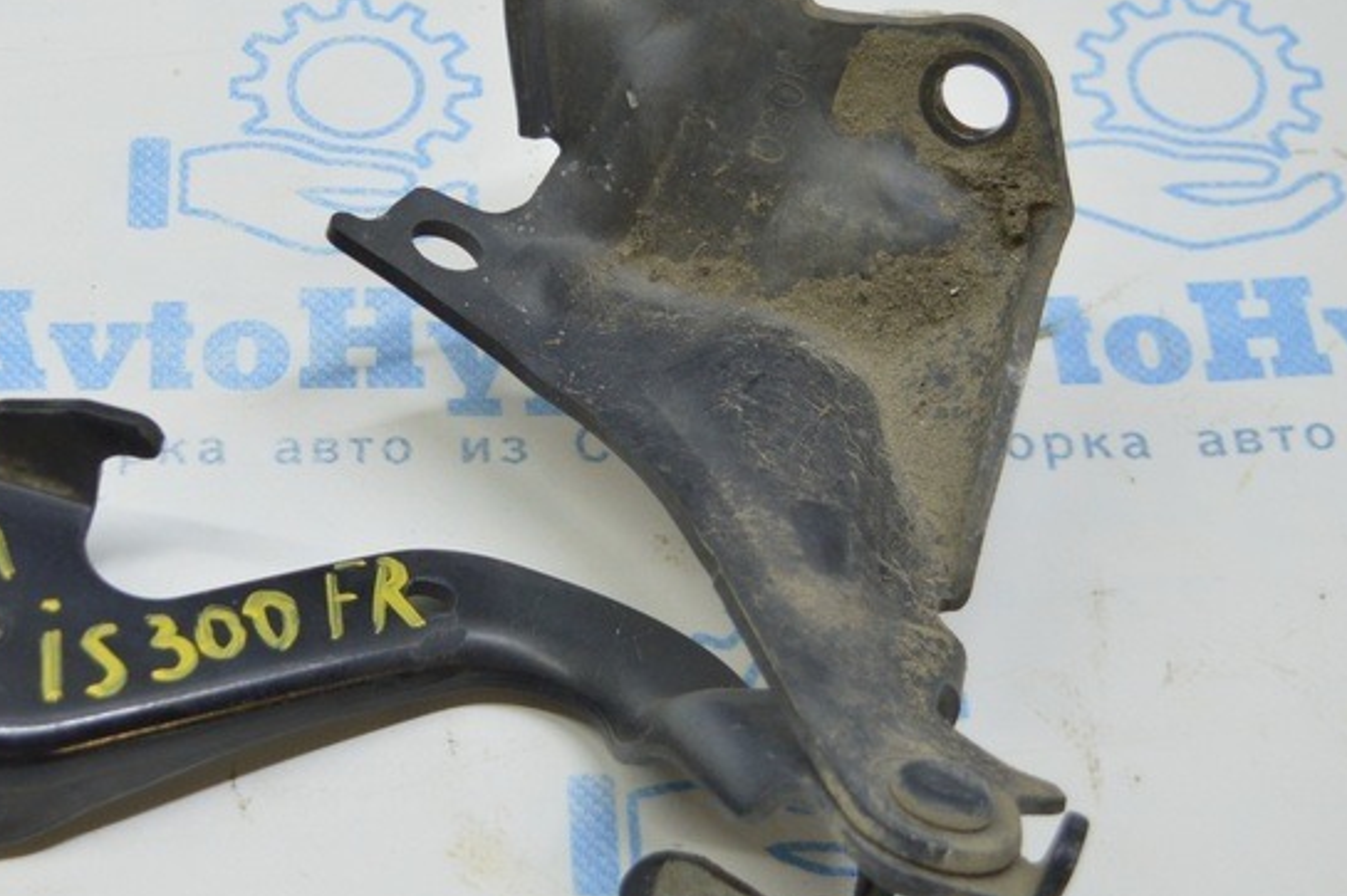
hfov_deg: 25.3
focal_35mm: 79
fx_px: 2954
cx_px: 285
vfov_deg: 17.2
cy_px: 390
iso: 400
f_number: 4.2
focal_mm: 28
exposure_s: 1/60
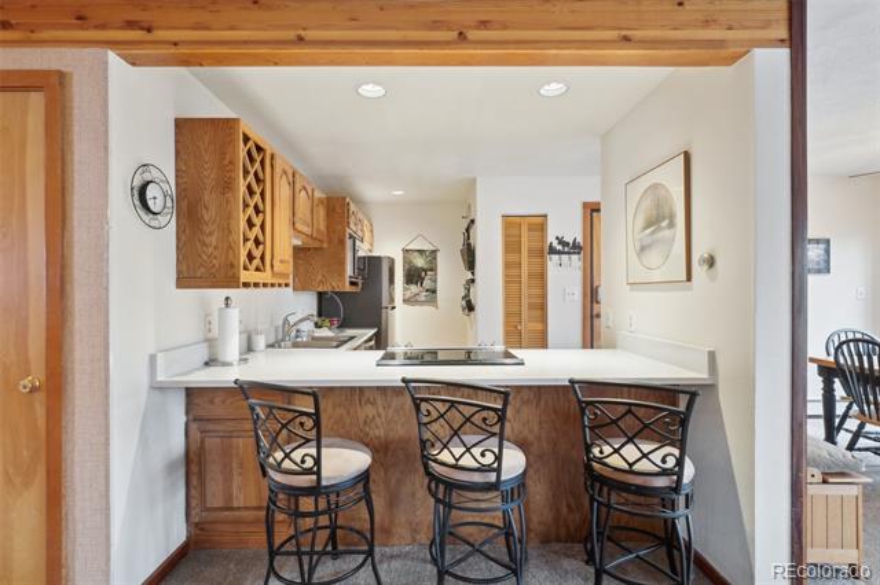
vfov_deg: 72.0
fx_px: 403
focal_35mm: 16
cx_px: 440
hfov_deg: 95.0
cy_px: 292
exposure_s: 1/5
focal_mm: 11
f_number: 8
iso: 400
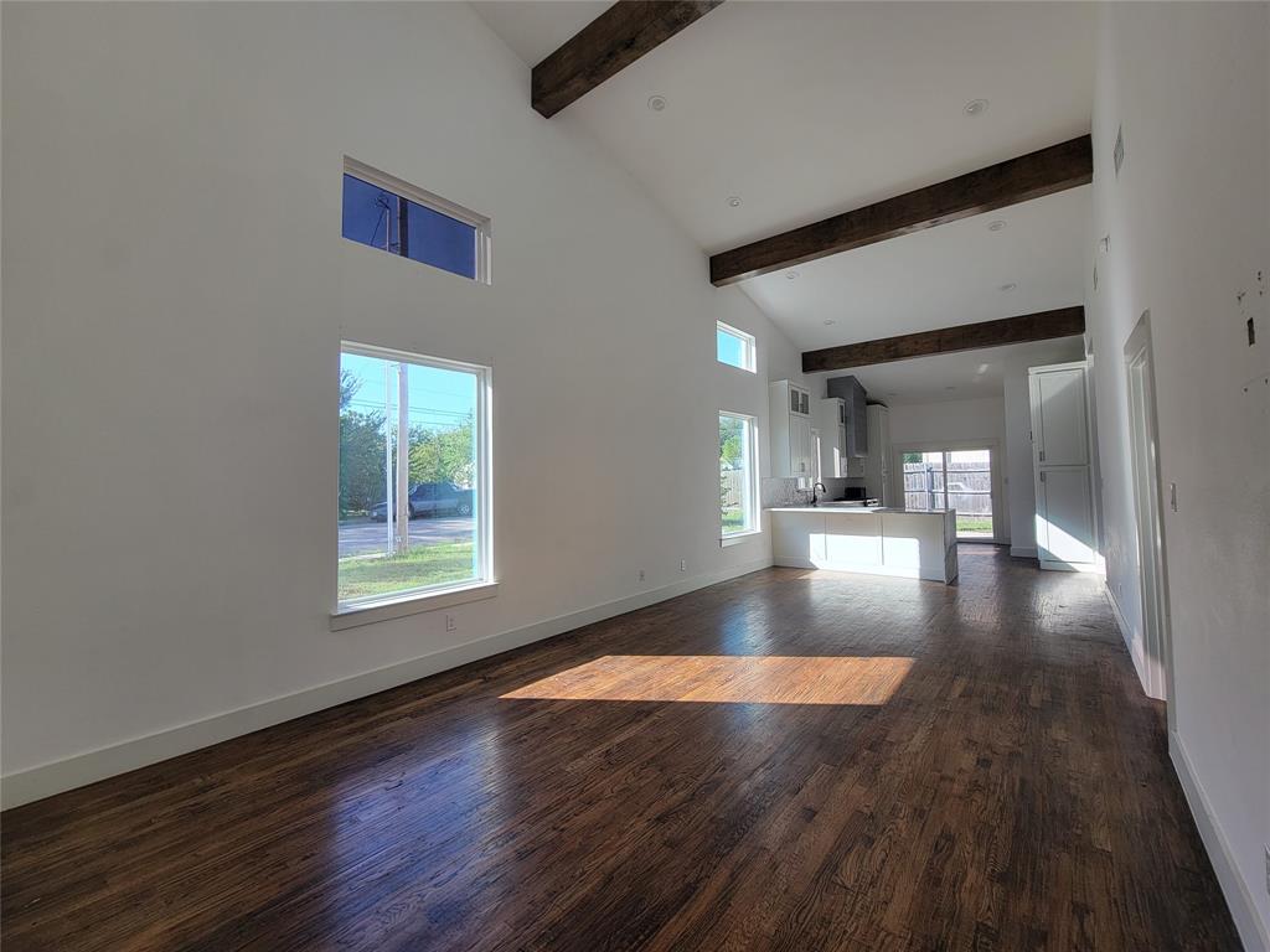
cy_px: 476
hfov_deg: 106.2
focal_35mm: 13
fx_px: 477
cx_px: 635
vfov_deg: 89.9
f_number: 2.2
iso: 50
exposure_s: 1/139
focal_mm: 2.2
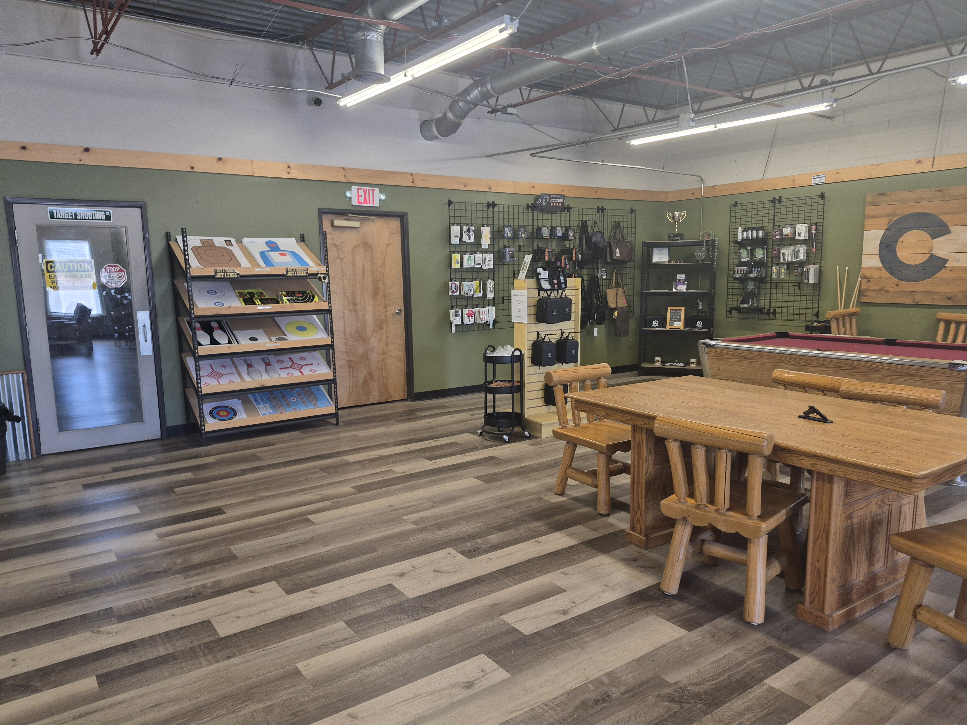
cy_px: 362
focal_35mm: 23
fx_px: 643
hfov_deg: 73.9
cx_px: 484
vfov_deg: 58.9
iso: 160
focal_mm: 5.4
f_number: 1.8
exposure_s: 1/120
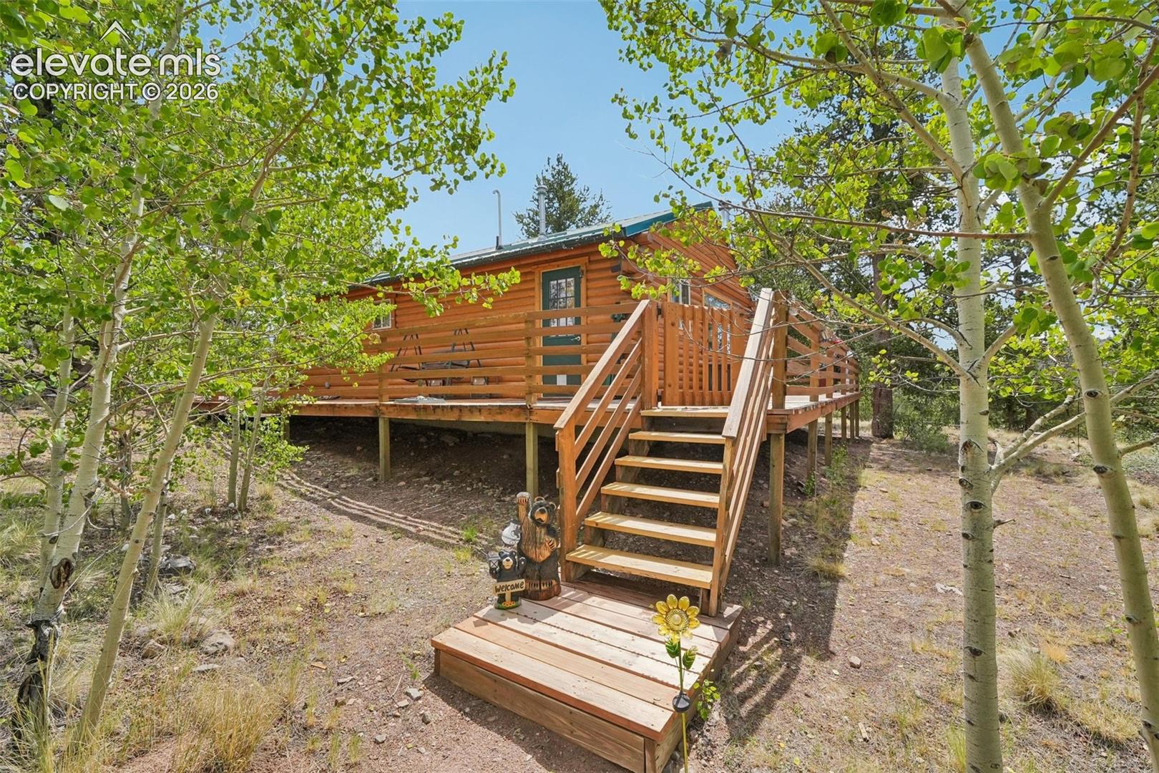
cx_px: 580
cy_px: 386
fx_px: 483
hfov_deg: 100.4
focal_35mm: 15
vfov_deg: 77.3
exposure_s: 1/1600
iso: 800
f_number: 8
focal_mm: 10
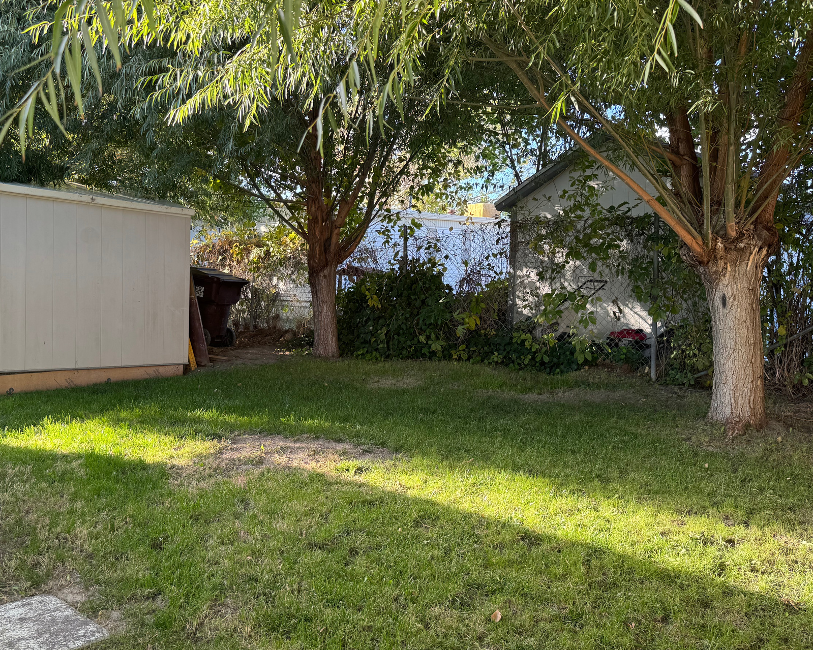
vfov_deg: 48.5
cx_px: 328
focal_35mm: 30
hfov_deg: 58.3
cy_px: 337
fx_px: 722
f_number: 1.78
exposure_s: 1/163
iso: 64
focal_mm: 6.76
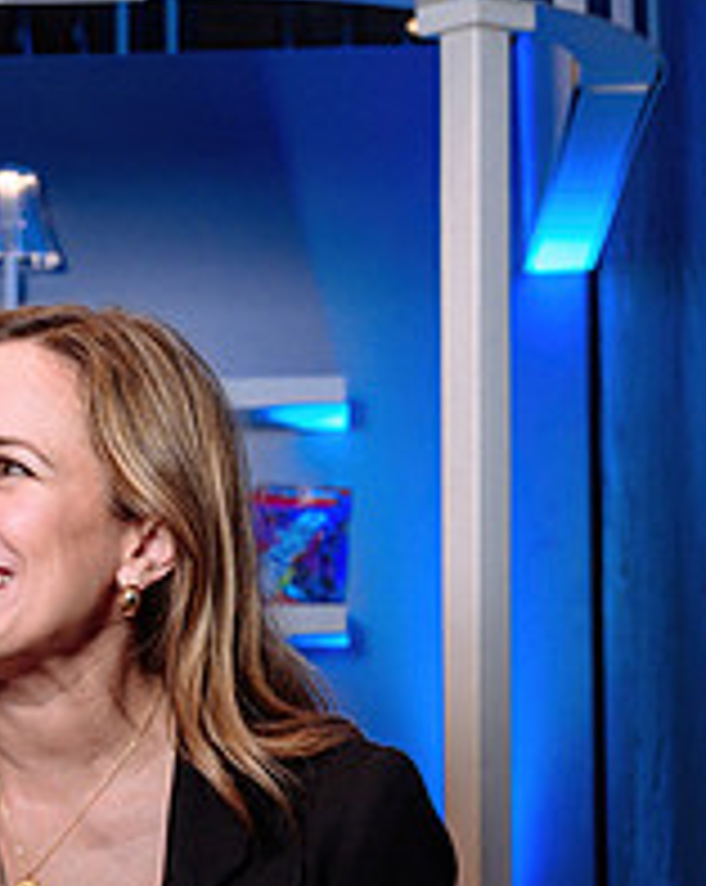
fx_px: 3639
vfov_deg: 13.8
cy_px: 636
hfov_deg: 11.0
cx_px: -42
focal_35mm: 139
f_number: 5
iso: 500
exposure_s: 1/40
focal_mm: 46
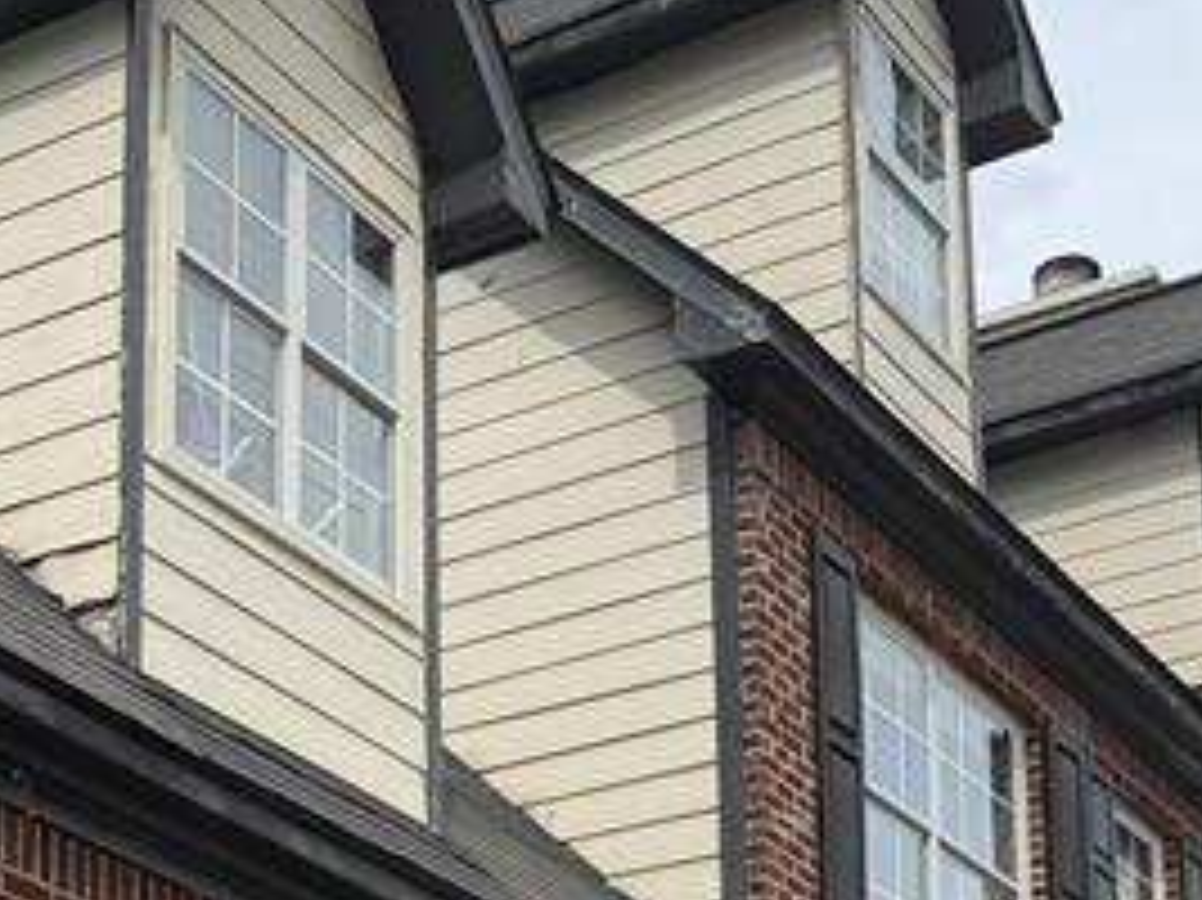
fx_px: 3193
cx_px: 234
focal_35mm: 92
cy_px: 1125
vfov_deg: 15.4
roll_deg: +0.0
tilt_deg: +13.5
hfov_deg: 21.1
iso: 80
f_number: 1.78
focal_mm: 6.76
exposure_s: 1/4405
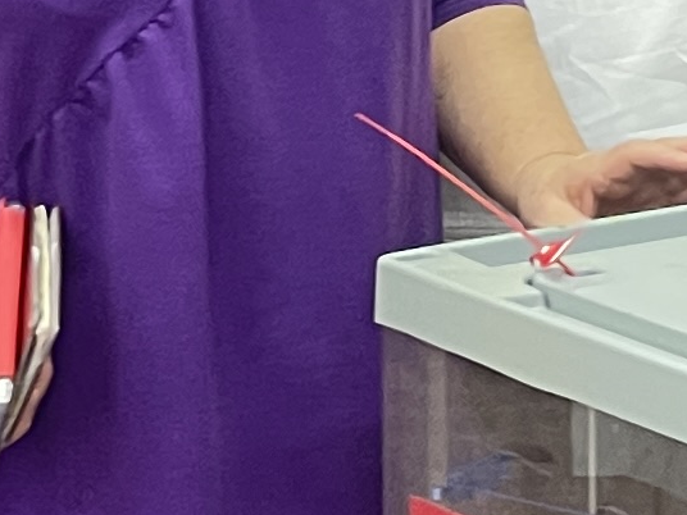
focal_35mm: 188
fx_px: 3731
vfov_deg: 7.8
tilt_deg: -6.7
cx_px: 752
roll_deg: -0.4
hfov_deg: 10.4
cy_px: -188
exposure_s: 1/50
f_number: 1.6
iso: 200
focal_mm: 5.1
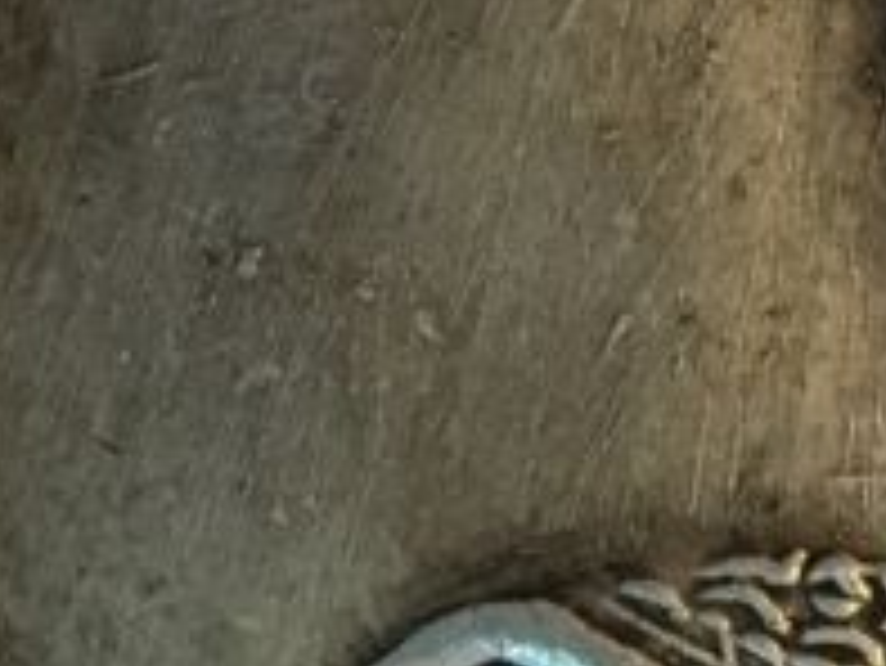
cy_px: 274
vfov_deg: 9.5
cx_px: 1430
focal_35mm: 157
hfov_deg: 11.9
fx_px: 4021
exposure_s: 1/30
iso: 64
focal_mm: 3.3
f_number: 2.4
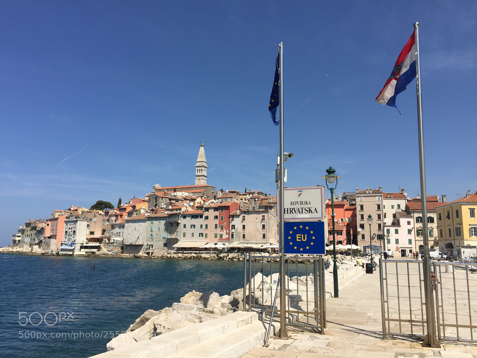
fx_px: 400
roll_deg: -0.7
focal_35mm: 29
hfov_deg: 61.7
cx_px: 238
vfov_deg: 48.2
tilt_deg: +8.8
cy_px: 179
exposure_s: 1/3597
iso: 32
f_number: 2.2
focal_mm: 4.15
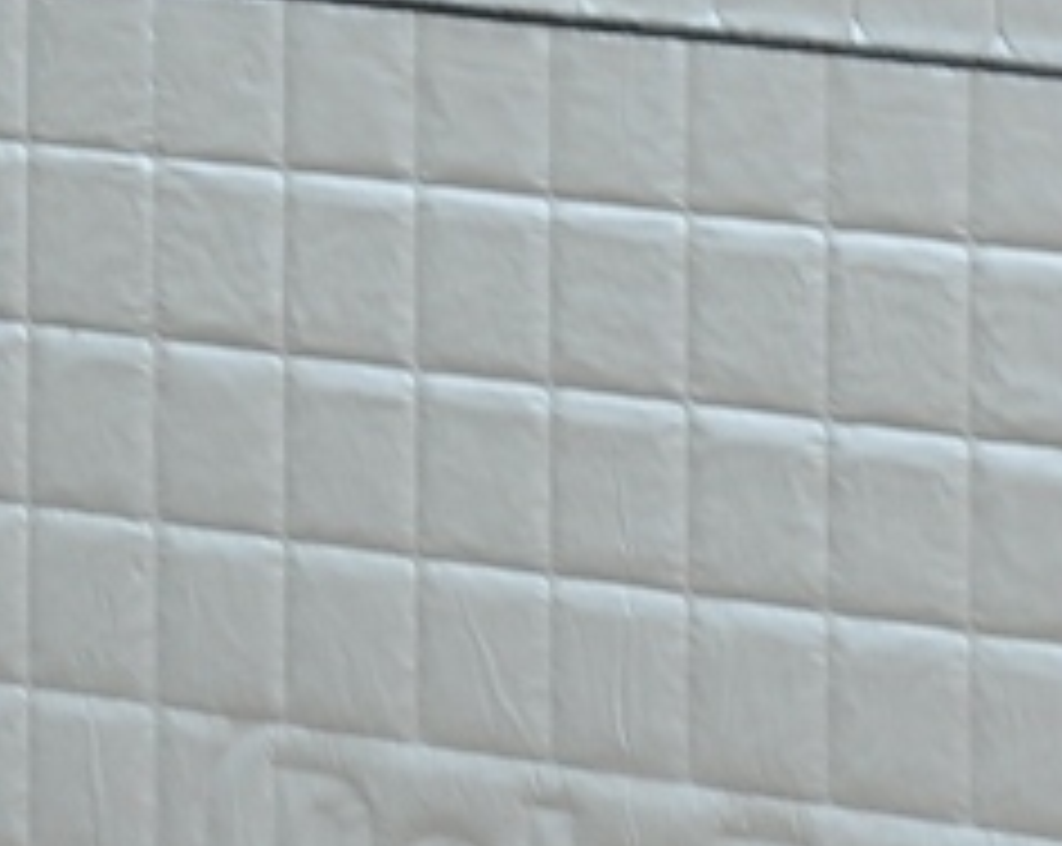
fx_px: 16066
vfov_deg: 3.0
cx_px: -1372
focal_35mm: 512
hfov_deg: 3.7
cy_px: -1616
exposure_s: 1/40
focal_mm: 40
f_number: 14
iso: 200
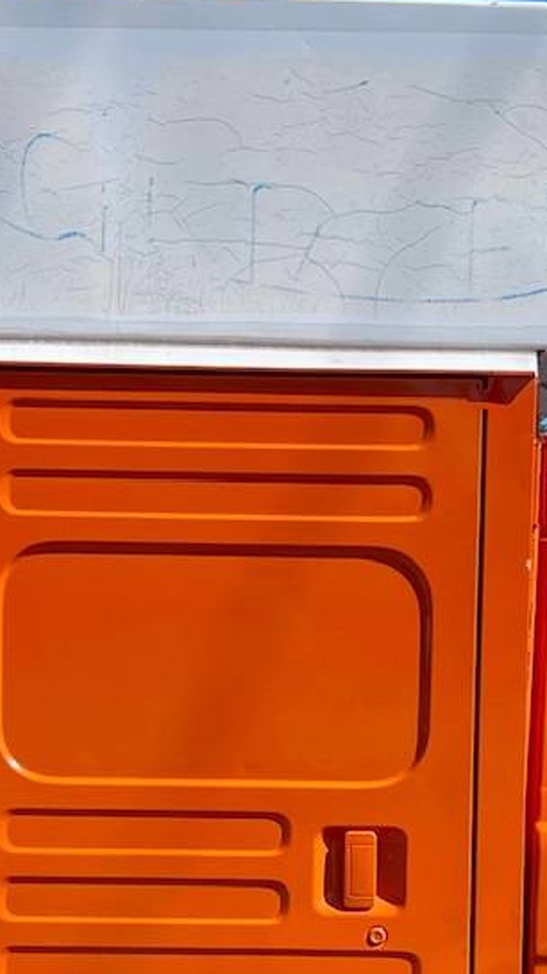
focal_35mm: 64
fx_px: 1653
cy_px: 695
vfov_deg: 32.4
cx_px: 245
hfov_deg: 18.8
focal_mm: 5.1
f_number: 1.6
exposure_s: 1/2597
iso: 32
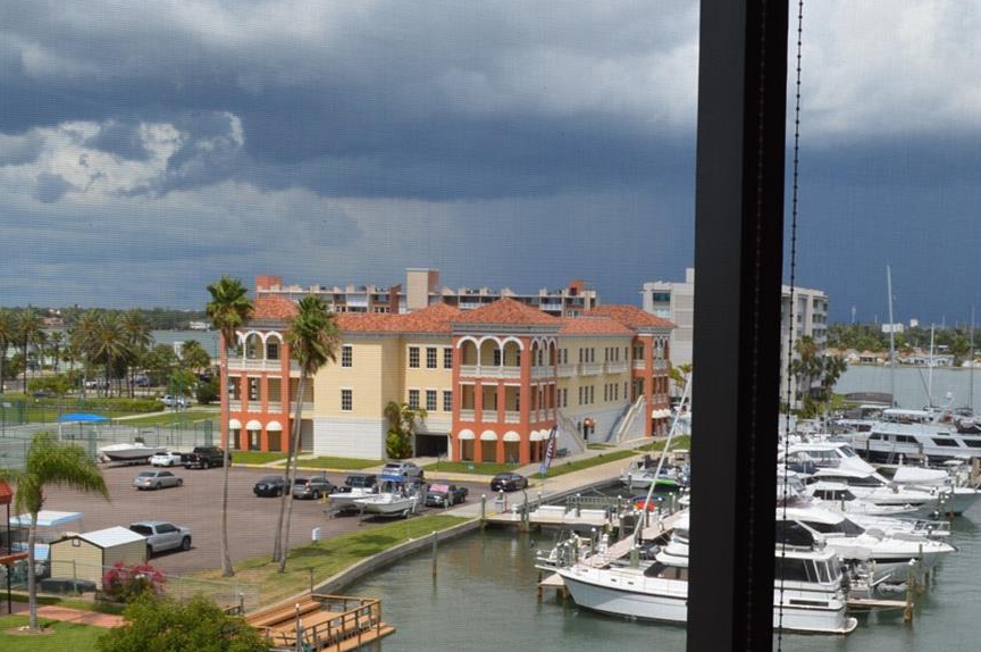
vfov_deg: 26.7
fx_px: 1361
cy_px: 462
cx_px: 720
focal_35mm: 50
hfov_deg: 38.7
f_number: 8
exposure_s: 1/250
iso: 100
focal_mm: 18
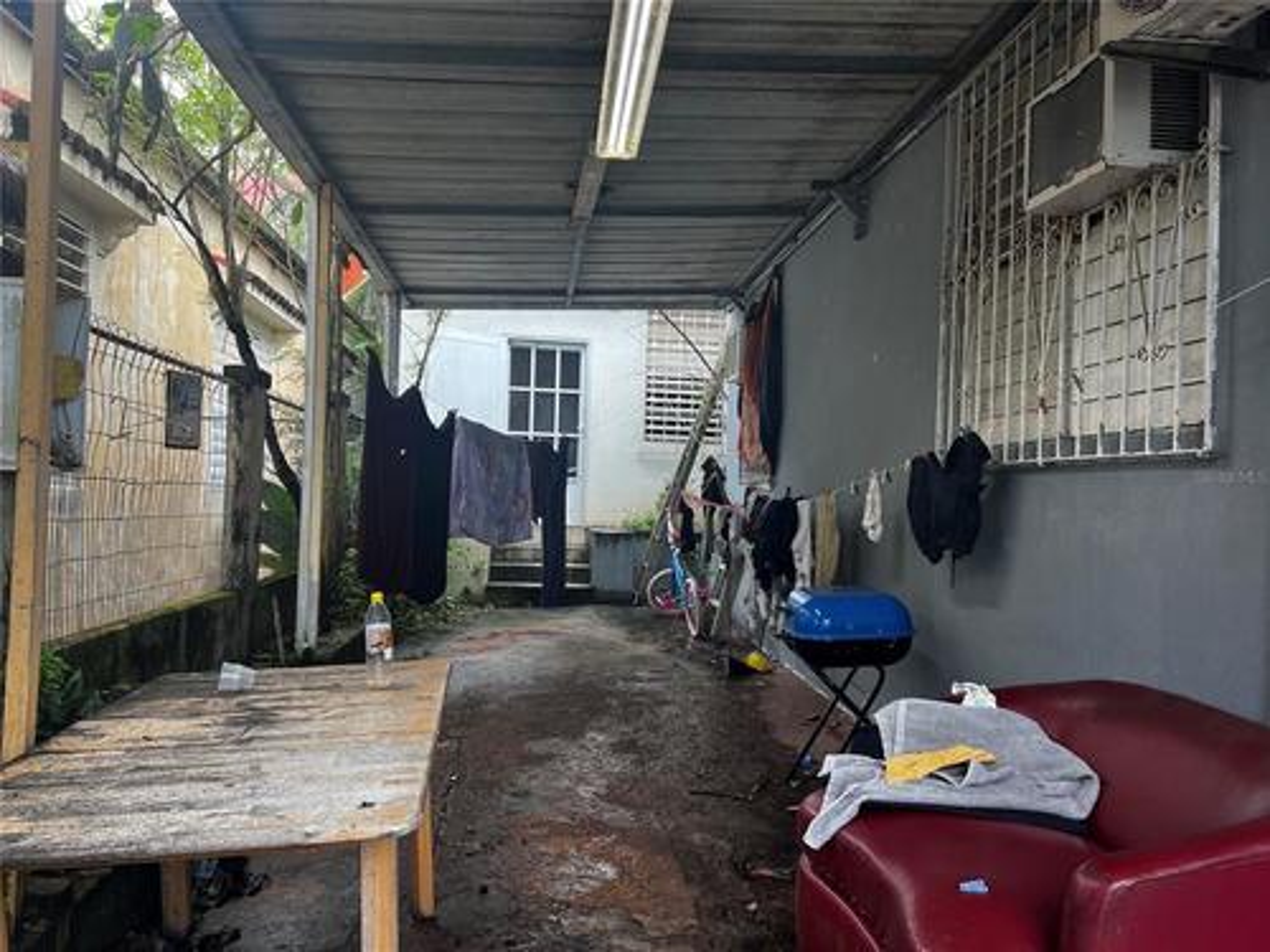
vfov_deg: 53.1
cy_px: 476
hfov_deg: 67.3
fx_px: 954
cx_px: 635
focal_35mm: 26
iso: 64
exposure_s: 1/142
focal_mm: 5.7
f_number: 1.5
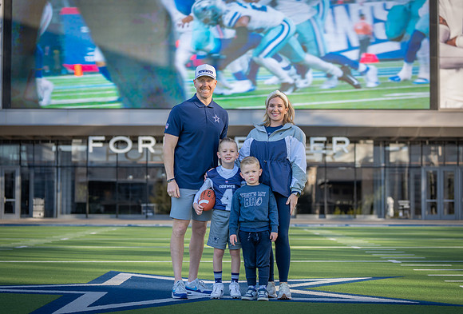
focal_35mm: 80
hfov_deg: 25.3
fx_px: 1029
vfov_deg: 17.3
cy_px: 174
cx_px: 257
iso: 100
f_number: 2.8
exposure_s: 1/500
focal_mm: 70
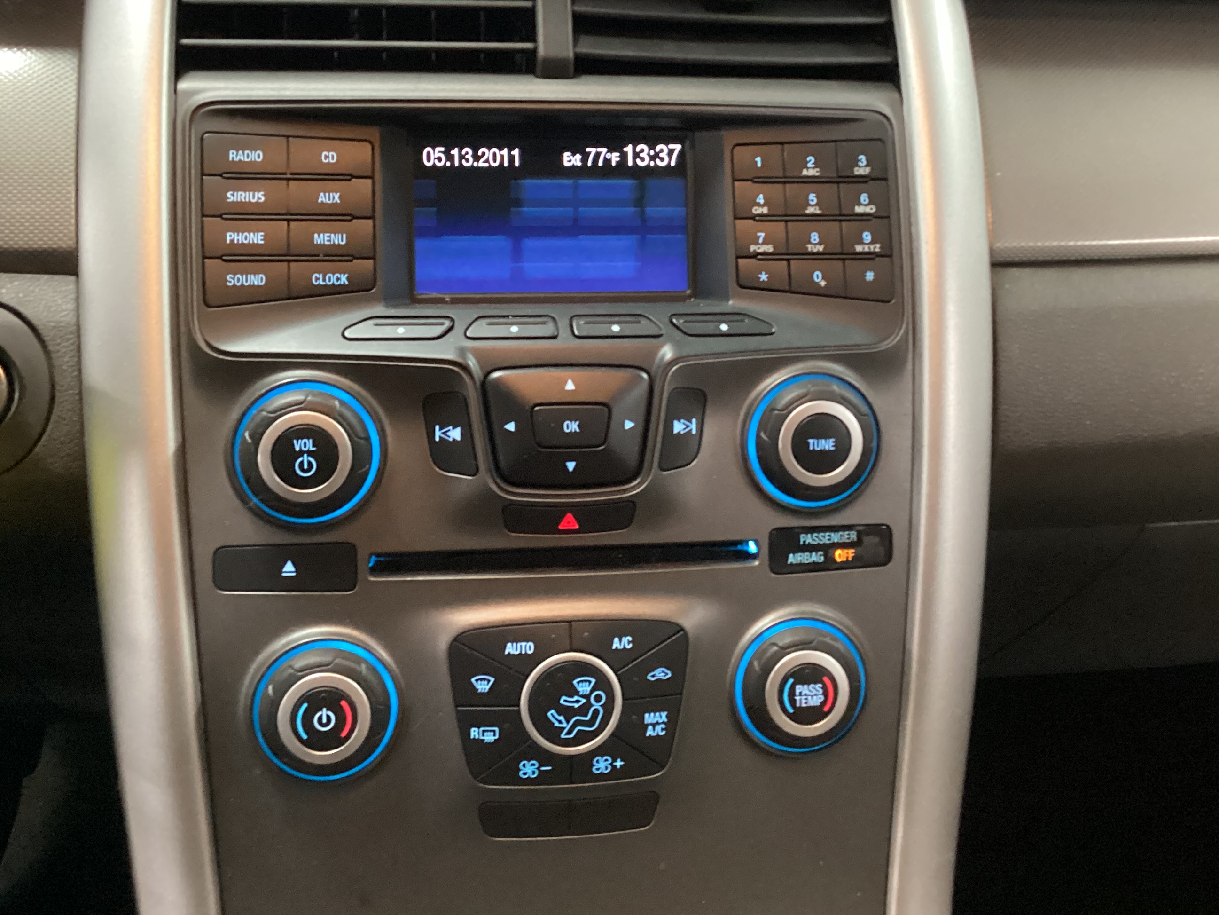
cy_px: 365
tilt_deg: -30.4
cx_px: 610
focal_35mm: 39
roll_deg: -4.8
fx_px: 1374
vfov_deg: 36.7
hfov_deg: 47.9
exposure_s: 1/25
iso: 500
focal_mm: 3.3
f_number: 2.4
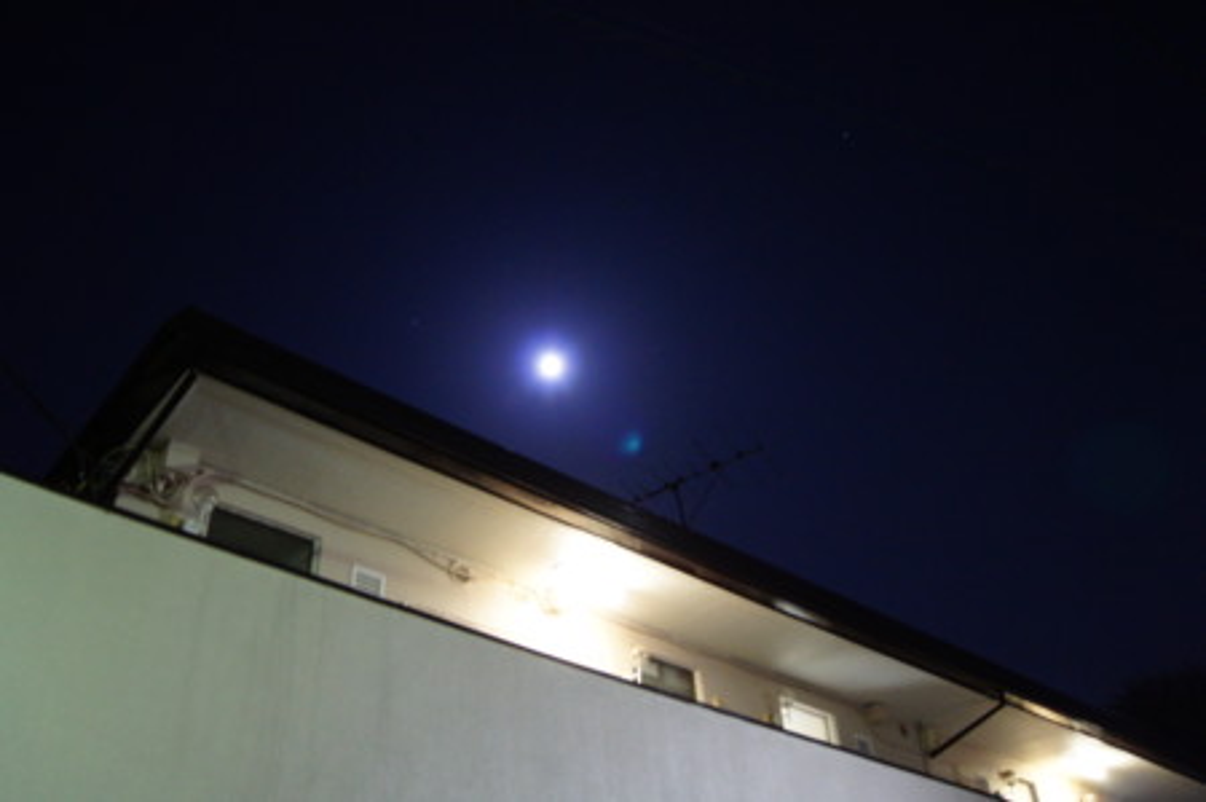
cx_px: 603
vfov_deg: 43.5
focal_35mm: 30
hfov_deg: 62.0
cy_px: 401
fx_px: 1004
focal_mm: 20
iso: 1600
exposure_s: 1/4
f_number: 4
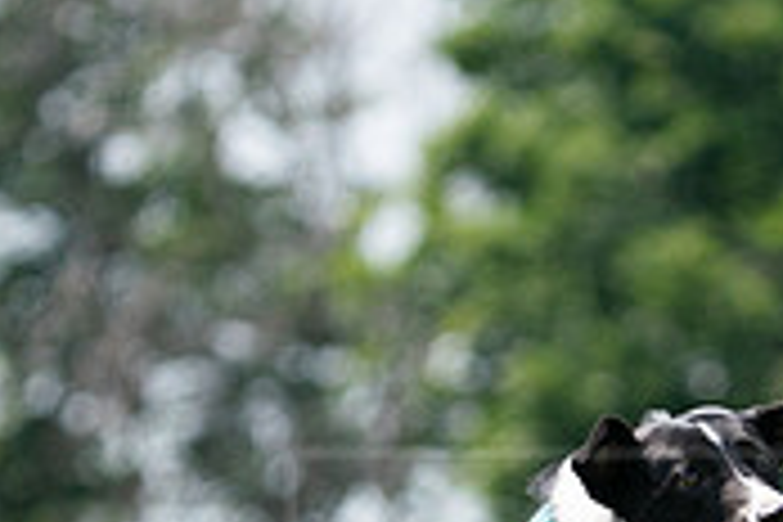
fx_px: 18116
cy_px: 673
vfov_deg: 1.6
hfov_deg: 2.5
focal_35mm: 833
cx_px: 716
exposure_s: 1/4000
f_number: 5.6
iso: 1600
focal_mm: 250
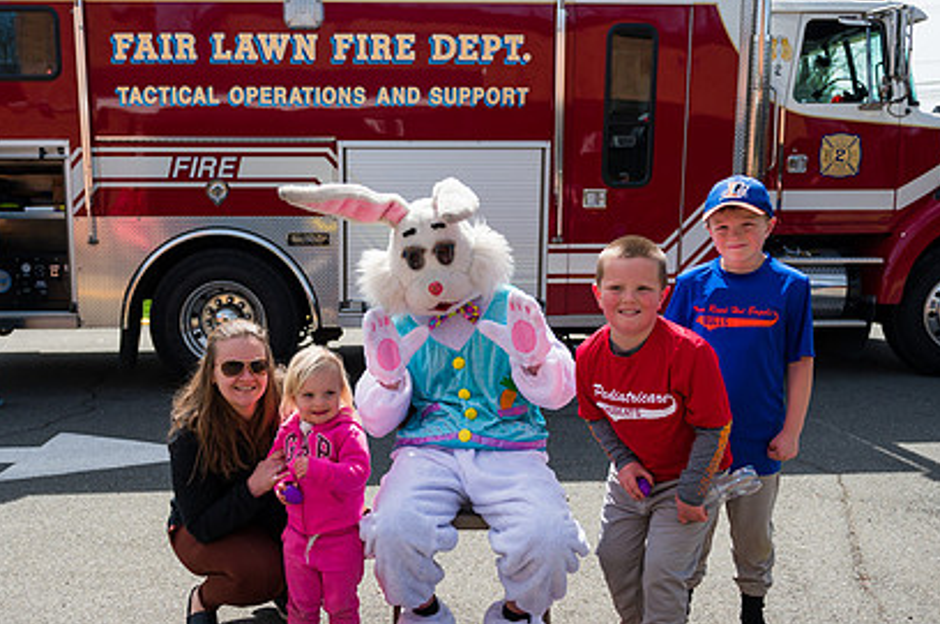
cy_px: 371
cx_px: 385
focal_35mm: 37
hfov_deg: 51.7
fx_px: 965
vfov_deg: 35.7
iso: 200
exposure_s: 1/3200
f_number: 4
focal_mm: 26
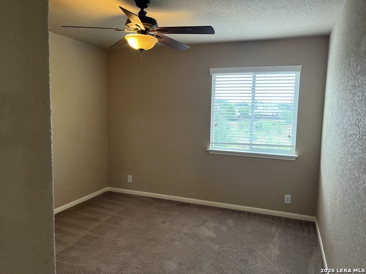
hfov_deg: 67.3
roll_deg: -0.8
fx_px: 275
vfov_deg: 53.1
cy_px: 137
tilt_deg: -6.3
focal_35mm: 26
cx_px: 183
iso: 250
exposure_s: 1/60
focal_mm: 5.1
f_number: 1.6
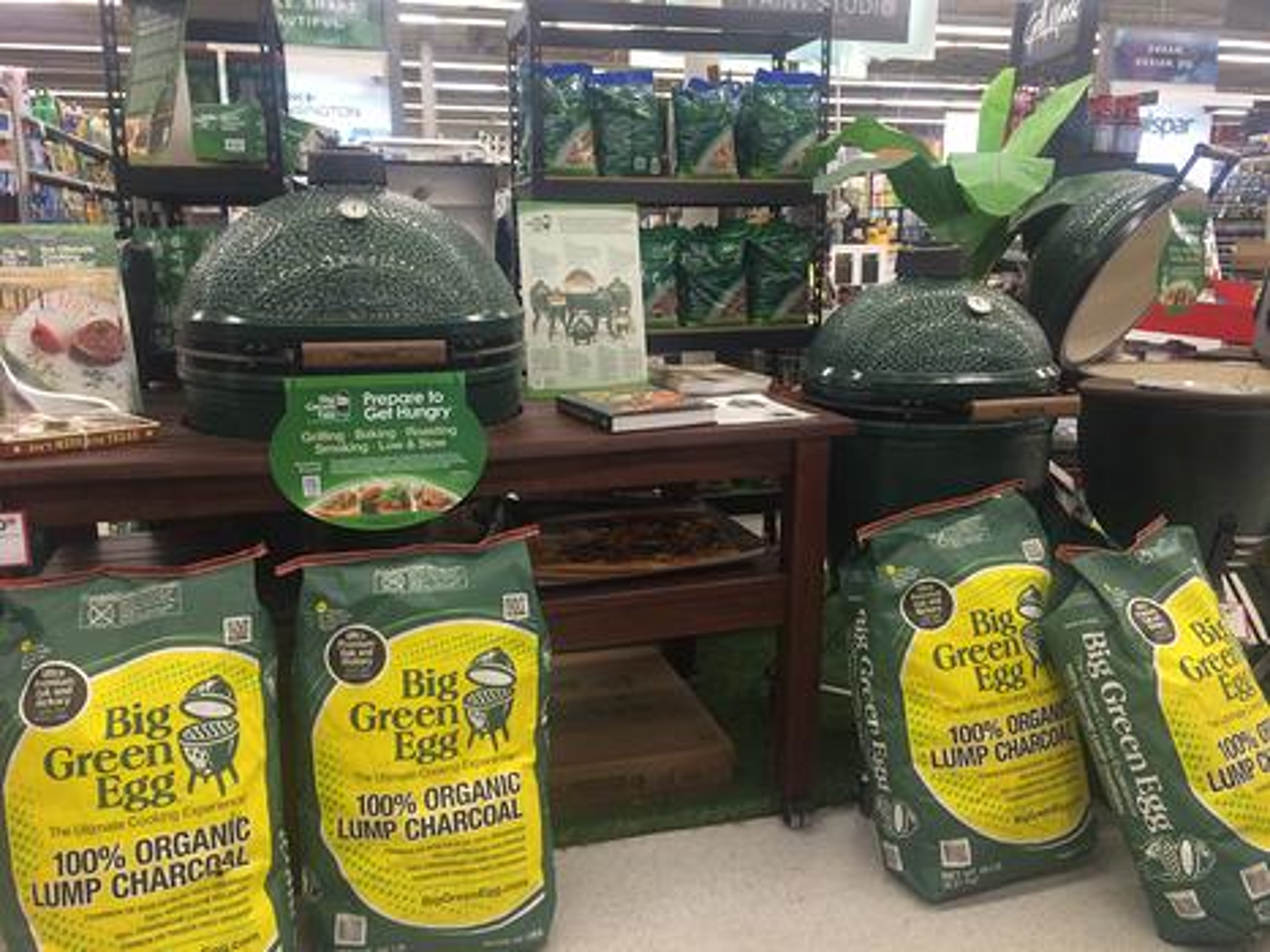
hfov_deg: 61.7
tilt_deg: -12.6
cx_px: 635
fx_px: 1064
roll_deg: +1.0
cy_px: 476
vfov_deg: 48.2
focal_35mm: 29
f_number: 2.2
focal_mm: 4.15
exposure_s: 1/30
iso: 50
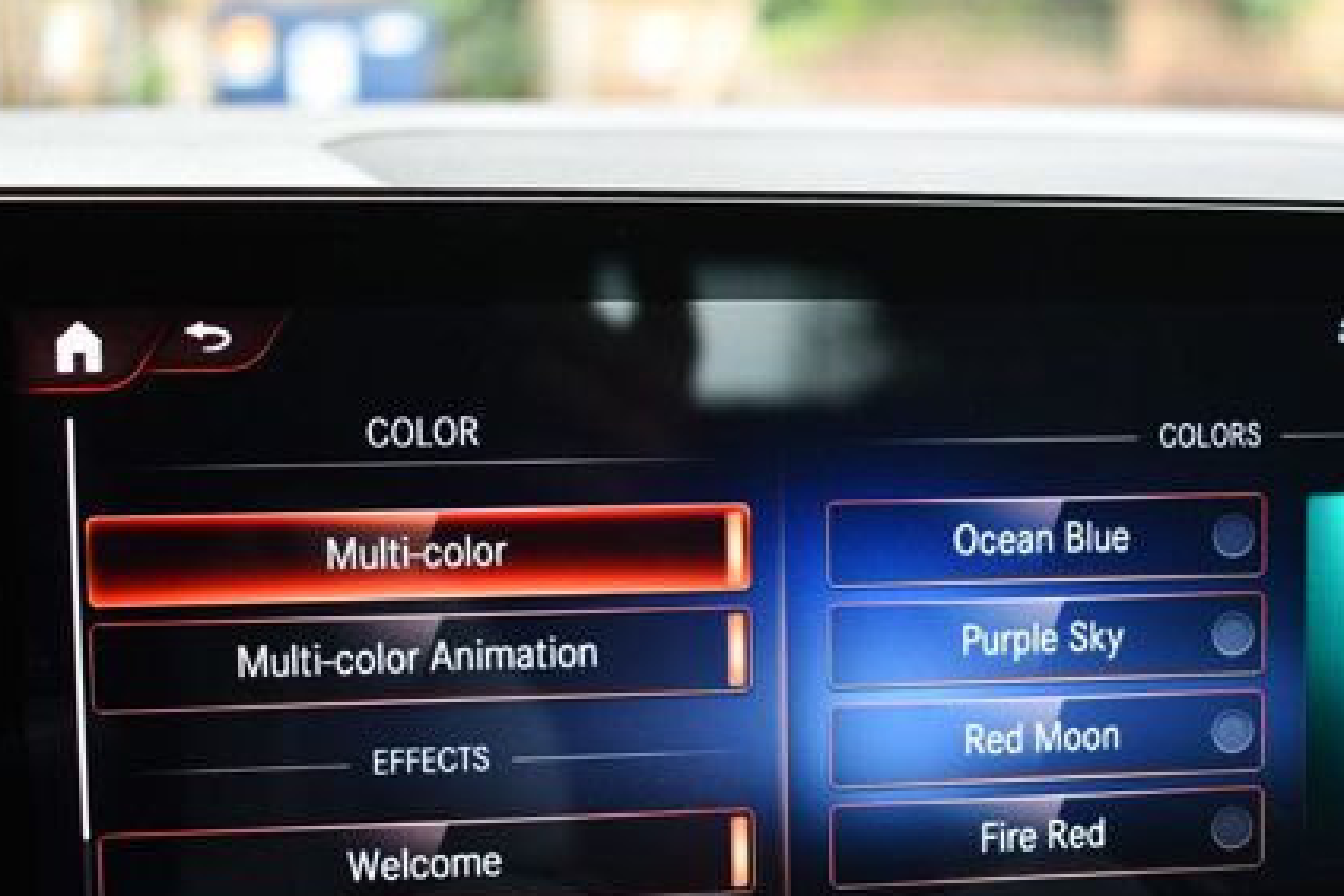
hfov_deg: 30.7
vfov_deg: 20.9
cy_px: 593
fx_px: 2426
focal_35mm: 65
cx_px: 893
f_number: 4.2
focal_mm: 29
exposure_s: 1/125
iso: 1100
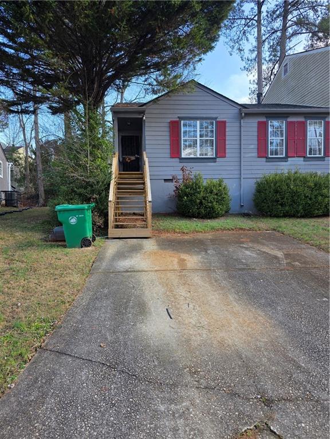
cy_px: 220
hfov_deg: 58.9
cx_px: 165
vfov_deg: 73.9
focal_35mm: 23
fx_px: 292
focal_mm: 6.3
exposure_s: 1/1501
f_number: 1.7
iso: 80
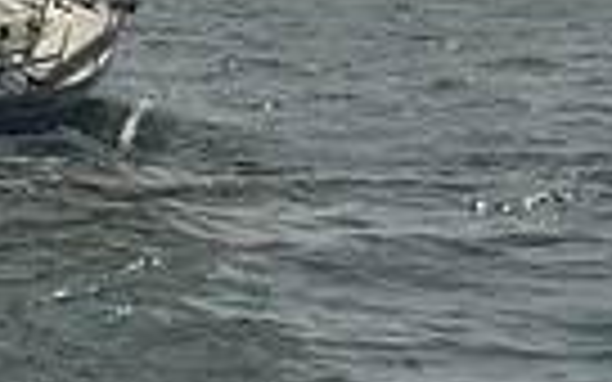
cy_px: -831
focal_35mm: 305
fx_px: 5087
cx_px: 70
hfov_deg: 6.9
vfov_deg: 4.1
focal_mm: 70
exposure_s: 1/1250
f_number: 8
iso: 320
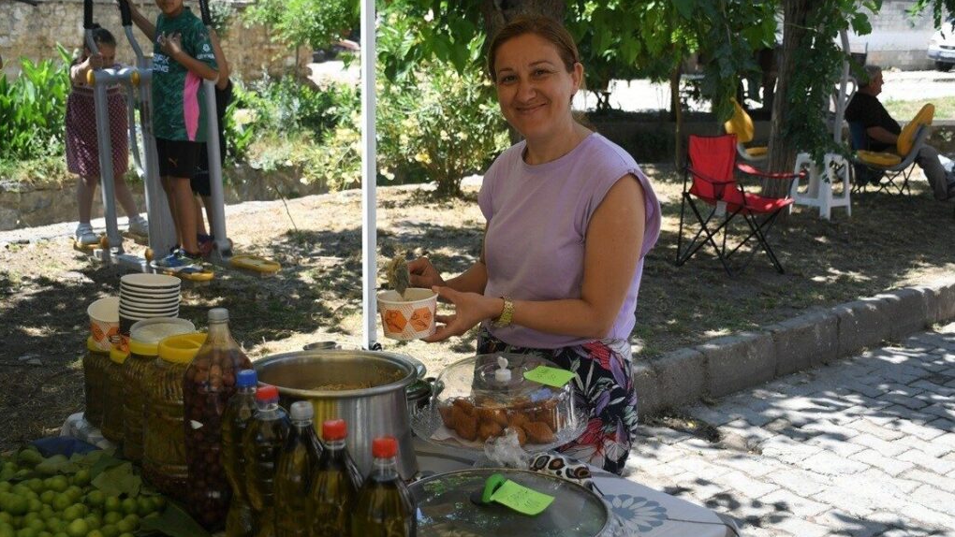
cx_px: 478
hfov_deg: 49.4
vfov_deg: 29.0
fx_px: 1038
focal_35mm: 41
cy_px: 229
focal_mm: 26
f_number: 3.8
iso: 100
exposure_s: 1/320
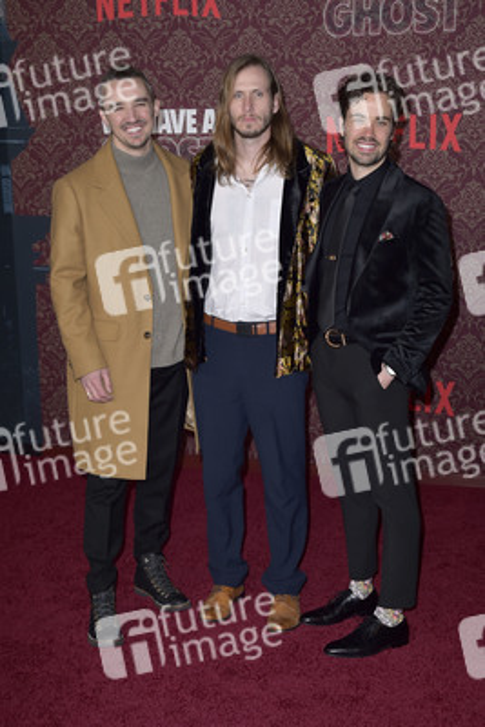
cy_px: 364
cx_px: 242
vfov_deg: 43.6
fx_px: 909
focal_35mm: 45
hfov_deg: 29.9
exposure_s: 1/250
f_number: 6.3
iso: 400
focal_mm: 45
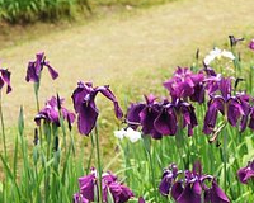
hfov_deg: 15.5
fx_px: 902
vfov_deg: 12.7
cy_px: 18
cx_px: 295
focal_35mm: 120
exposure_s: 1/1250
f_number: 5.6
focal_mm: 50
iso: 400
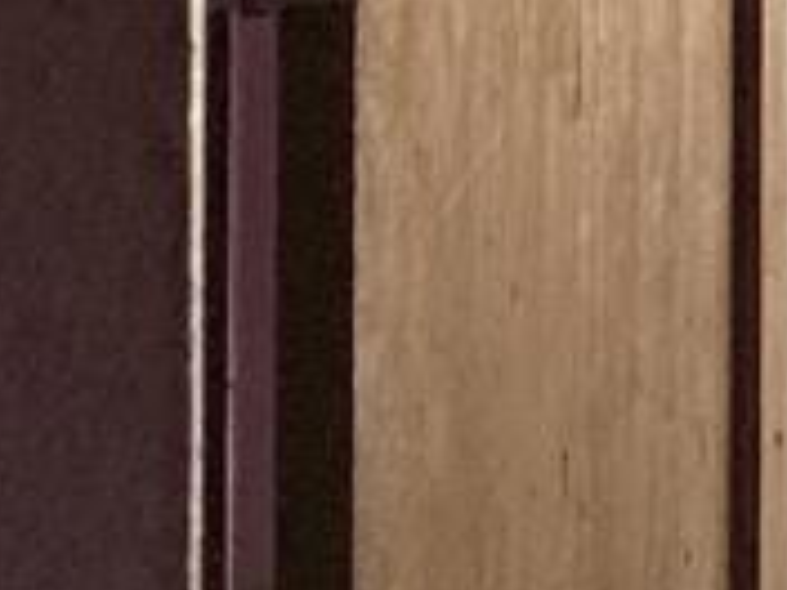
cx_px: 2278
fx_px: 4593
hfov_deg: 8.4
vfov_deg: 6.6
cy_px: -1229
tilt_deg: +0.4
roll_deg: -0.6
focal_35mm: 202
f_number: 2.4
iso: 25
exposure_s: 1/182
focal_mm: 3.3
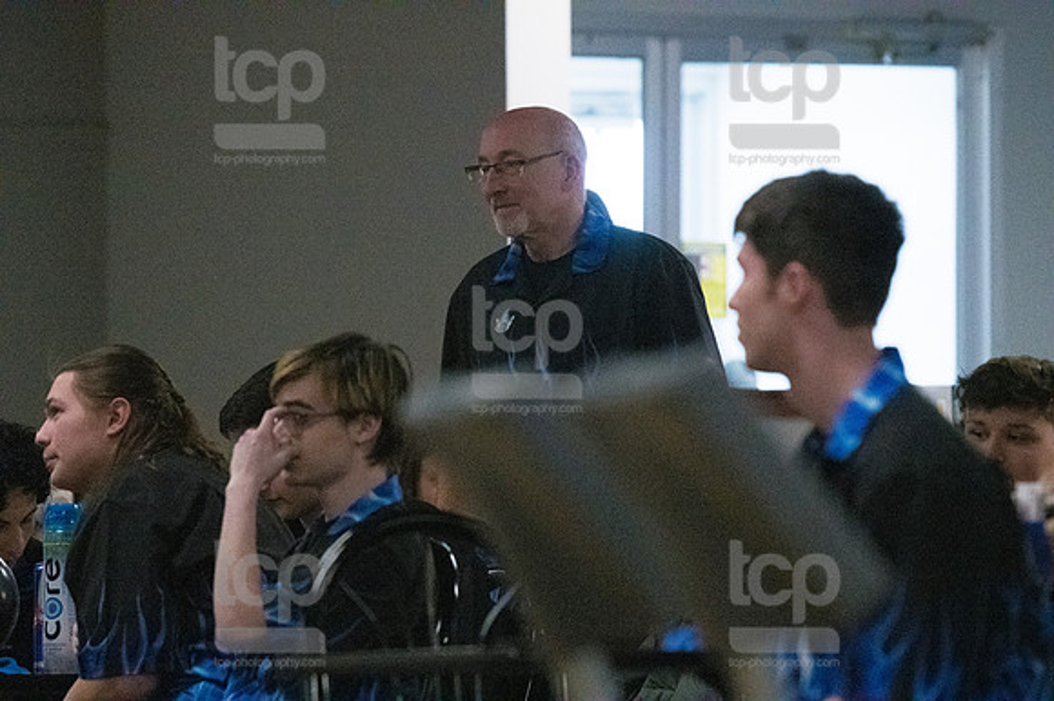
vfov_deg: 4.6
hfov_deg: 6.9
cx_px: 527
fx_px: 8778
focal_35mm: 300
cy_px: 350
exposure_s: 1/1250
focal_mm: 200
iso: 10000
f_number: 4
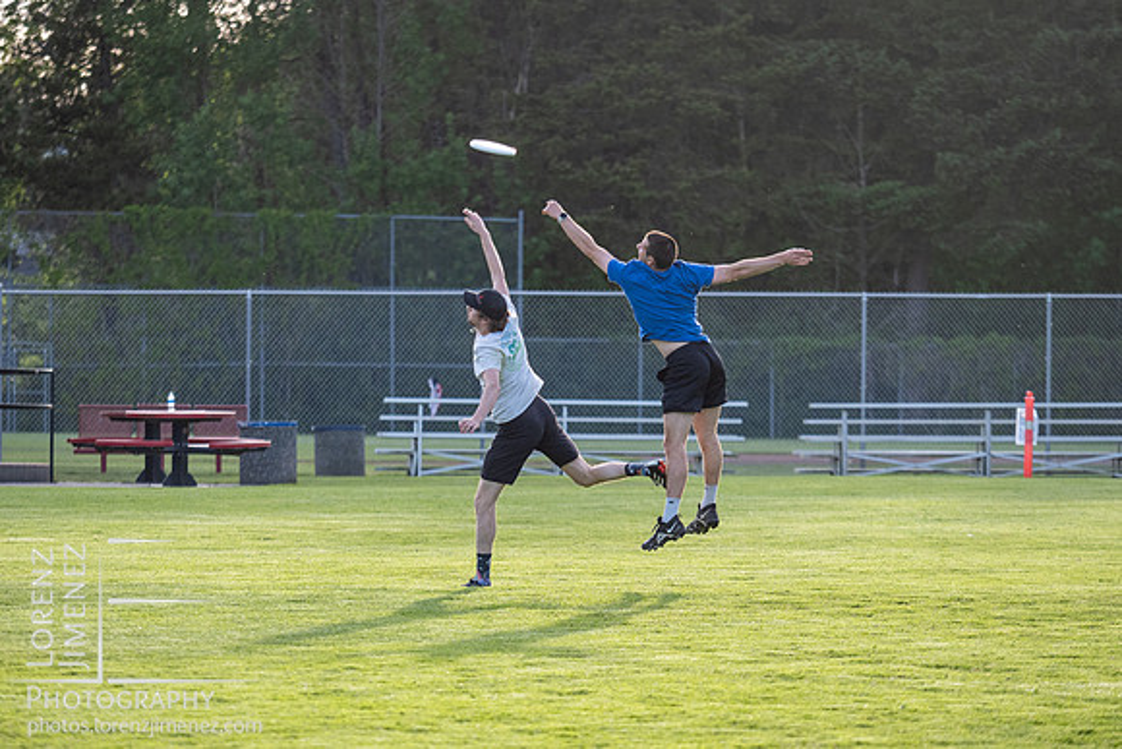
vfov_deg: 5.2
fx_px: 8291
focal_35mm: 266
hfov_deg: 7.7
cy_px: 411
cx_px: 560
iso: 500
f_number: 2.8
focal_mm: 125
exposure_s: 1/1000
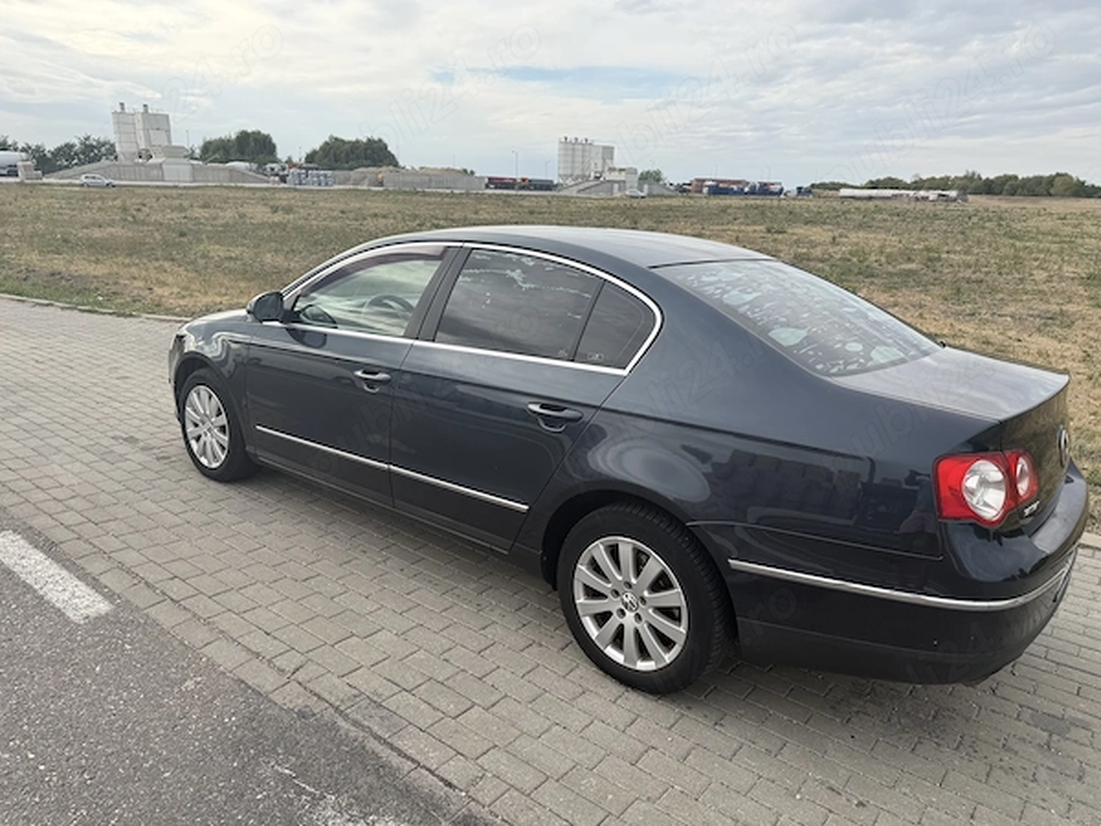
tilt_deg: -16.5
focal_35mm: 24
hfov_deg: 71.6
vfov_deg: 56.8
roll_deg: -1.8
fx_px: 763
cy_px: 413
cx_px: 550
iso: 80
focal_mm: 6.76
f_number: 1.78
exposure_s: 1/2299
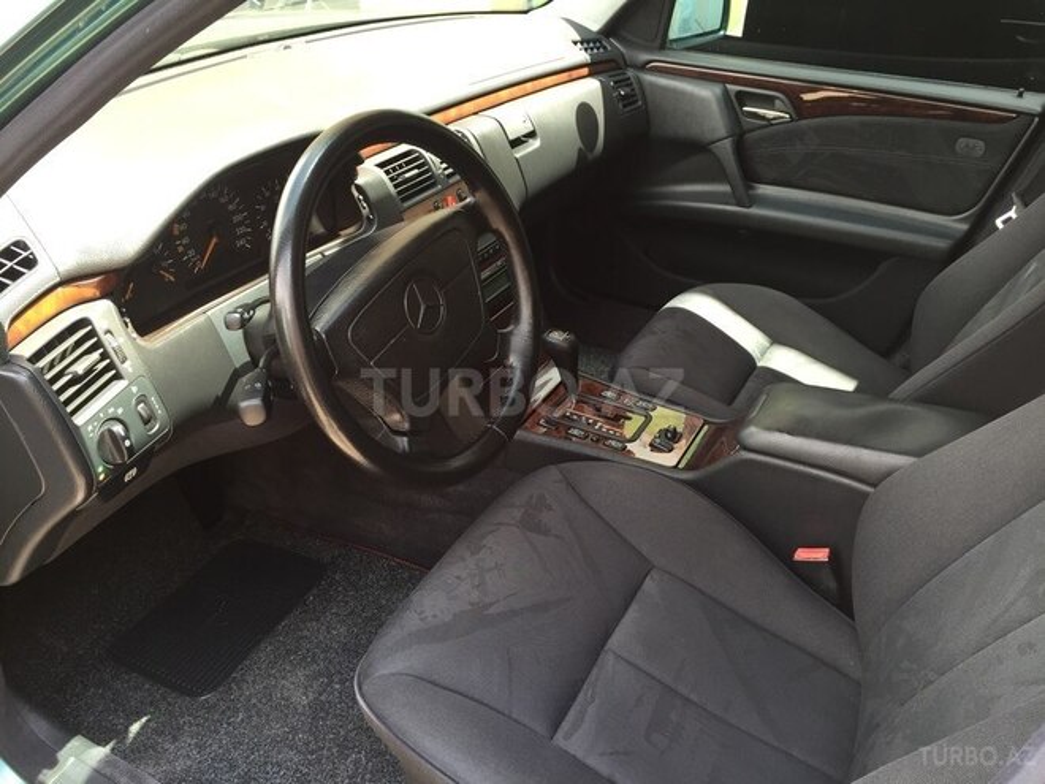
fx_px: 875
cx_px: 522
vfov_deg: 48.2
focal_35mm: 29
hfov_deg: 61.7
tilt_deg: -32.0
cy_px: 392
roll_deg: -3.1
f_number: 2.2
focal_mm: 4.15
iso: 40
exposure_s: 1/100
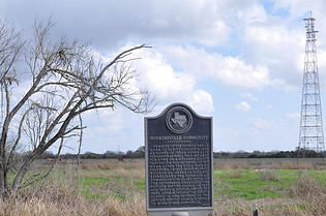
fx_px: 524
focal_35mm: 58
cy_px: 195
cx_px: 183
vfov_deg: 22.8
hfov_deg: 34.5
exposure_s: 1/125
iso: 200
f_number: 11
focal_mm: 21
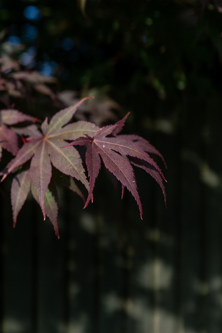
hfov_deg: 46.4
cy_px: 166
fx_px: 259
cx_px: 111
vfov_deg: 65.5
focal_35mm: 28
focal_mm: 28
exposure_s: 1/2000
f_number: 2.8
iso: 100
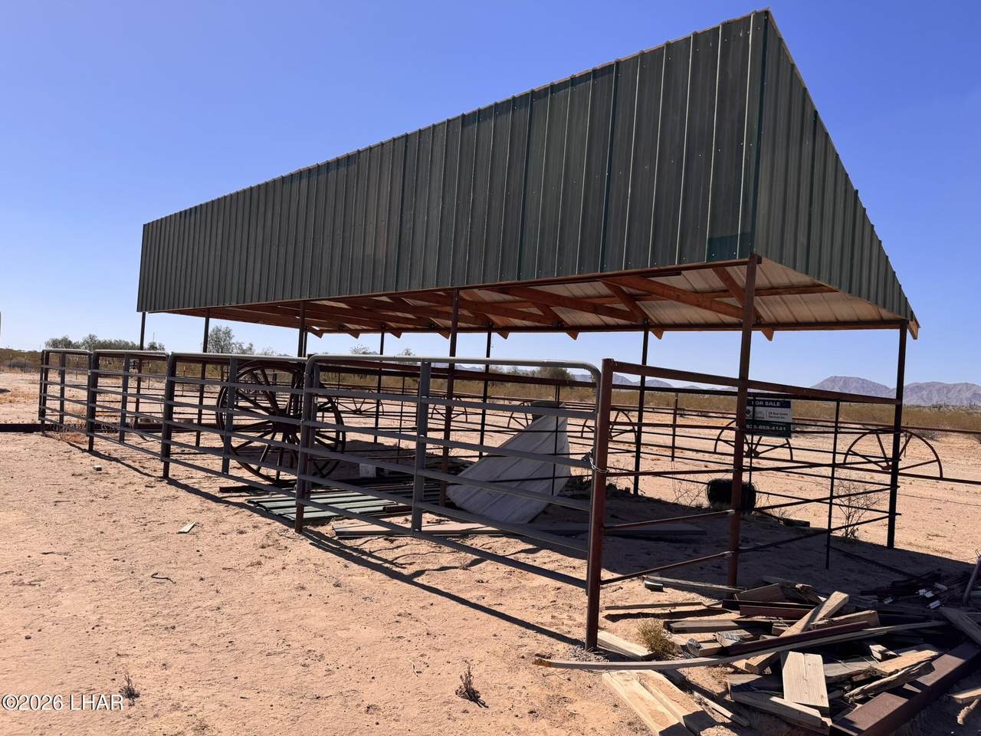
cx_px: 490
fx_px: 680
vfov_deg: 56.8
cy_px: 368
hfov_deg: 71.6
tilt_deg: +0.2
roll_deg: -3.9
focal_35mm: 24
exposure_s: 1/5814
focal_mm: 6.76
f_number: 1.78
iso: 80
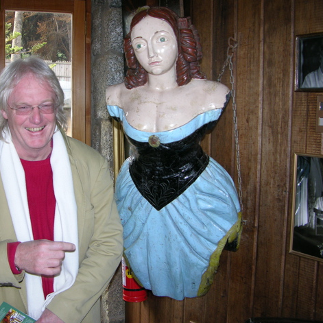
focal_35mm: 42
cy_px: 159
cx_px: 115
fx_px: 443
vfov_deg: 40.0
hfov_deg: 39.7
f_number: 2.8
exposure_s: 1/60.1
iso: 100
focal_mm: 8.9
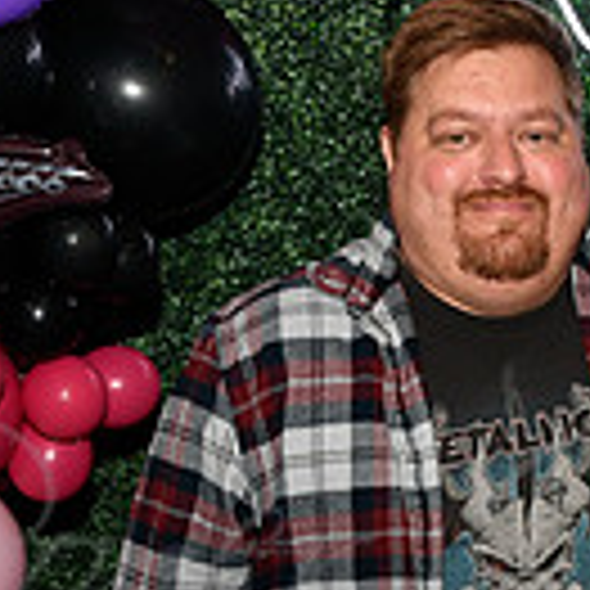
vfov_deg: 17.3
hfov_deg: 17.0
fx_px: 1890
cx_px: 698
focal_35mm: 98
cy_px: 606
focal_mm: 26
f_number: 6.3
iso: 500
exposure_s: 1/60
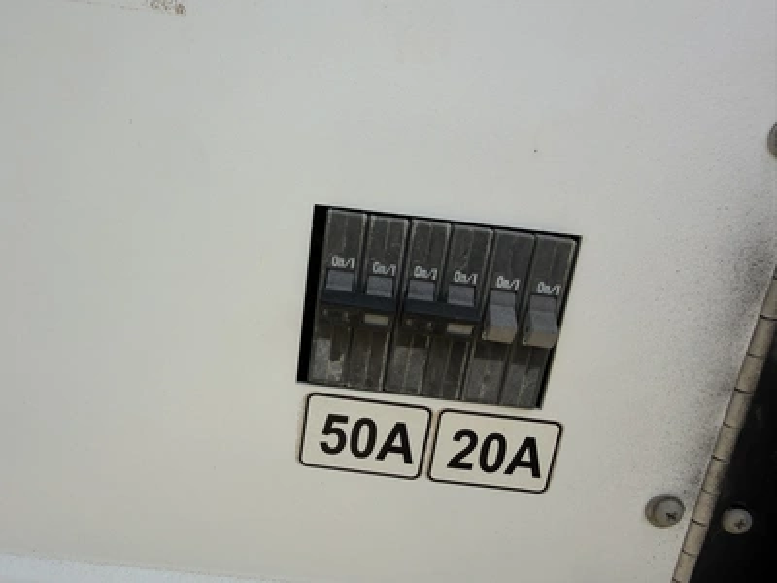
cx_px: 388
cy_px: 292
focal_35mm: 24
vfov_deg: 56.8
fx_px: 539
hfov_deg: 71.6
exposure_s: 1/838
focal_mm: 2.22
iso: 16
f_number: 2.2
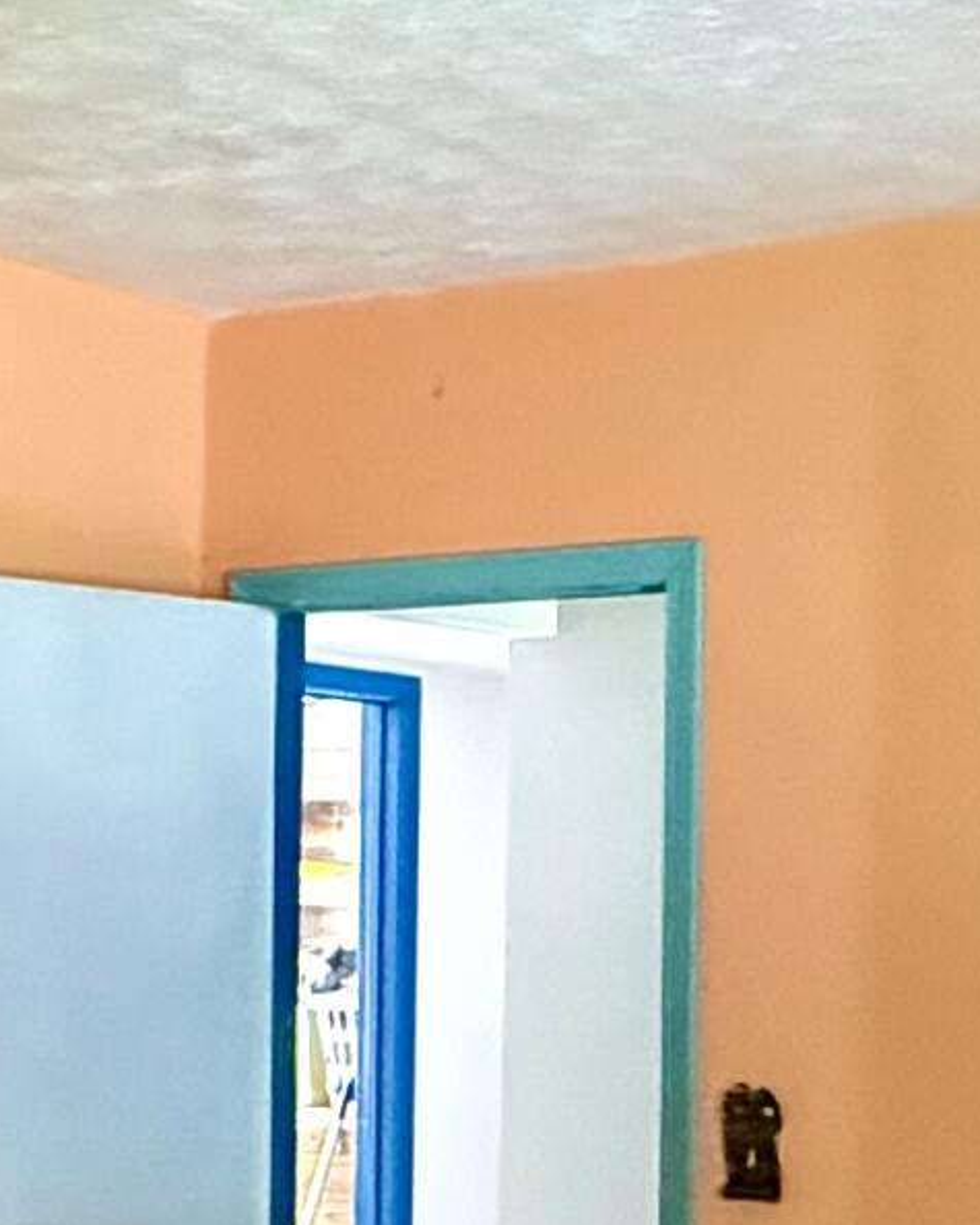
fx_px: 2502
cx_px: 437
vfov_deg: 27.3
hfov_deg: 22.2
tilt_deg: -0.7
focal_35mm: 69
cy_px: 850
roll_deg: -1.4
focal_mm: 2.22
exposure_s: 1/60
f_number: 2.2
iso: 1250
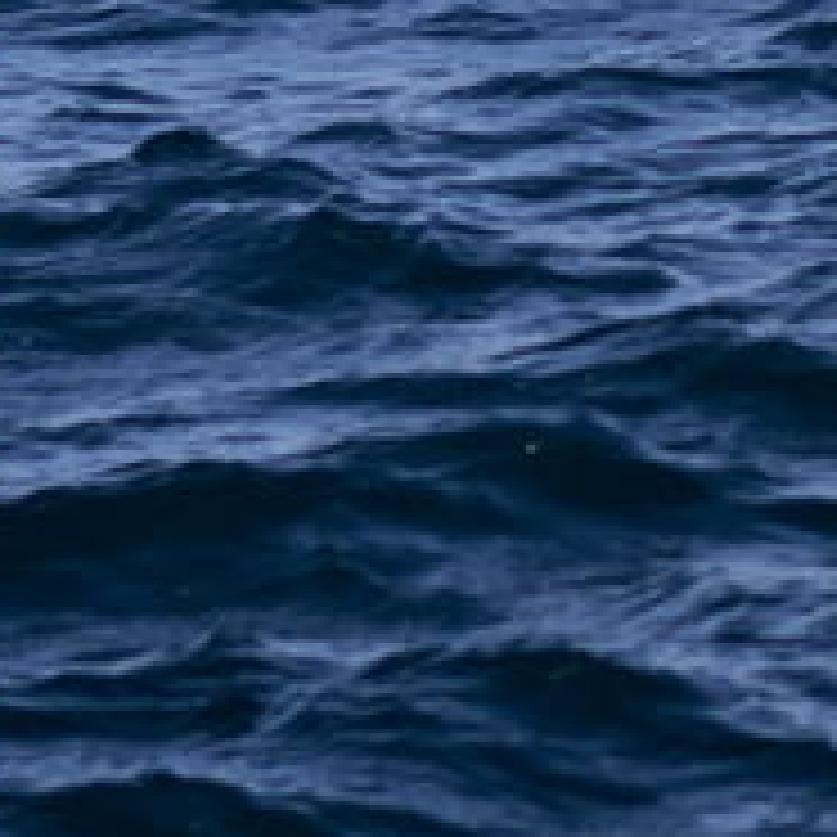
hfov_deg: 3.6
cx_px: 1521
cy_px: -1300
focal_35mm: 482
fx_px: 13186
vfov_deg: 3.6
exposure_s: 1/1250
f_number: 3.2
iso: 100
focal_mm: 55
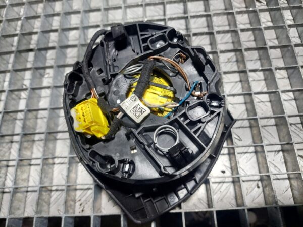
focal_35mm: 25
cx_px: 152
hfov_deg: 69.4
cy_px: 114
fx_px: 219
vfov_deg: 54.9
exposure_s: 1/50
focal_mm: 5.23
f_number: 1.8
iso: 40
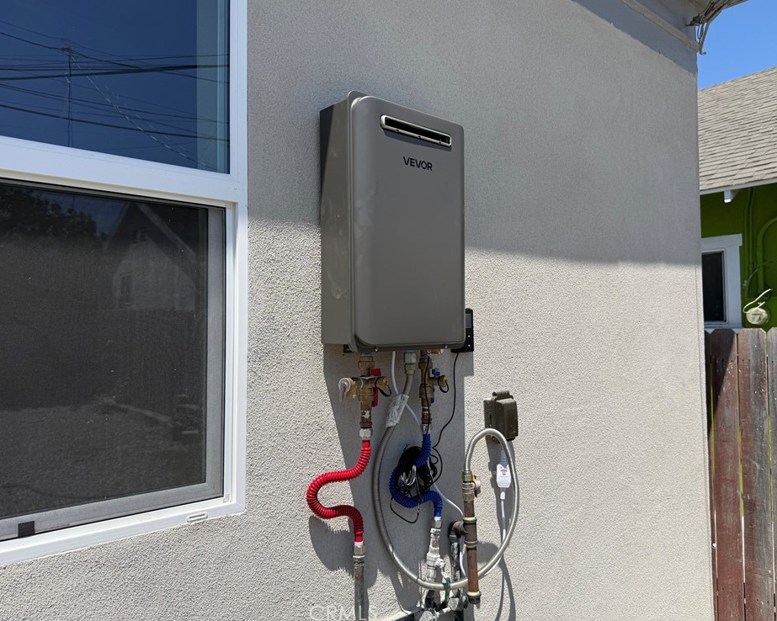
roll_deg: +0.2
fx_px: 598
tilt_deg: +2.7
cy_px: 302
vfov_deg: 54.9
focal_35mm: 26
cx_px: 402
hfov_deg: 66.0
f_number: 1.78
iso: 80
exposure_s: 1/4673
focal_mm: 6.76
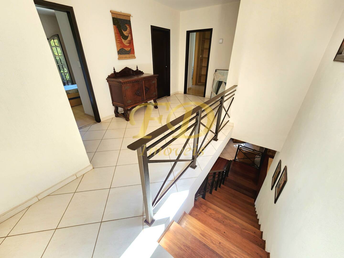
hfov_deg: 106.2
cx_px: 172
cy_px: 129
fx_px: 129
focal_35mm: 13
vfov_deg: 89.9
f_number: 2.2
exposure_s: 1/60.2
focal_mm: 2.2
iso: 80
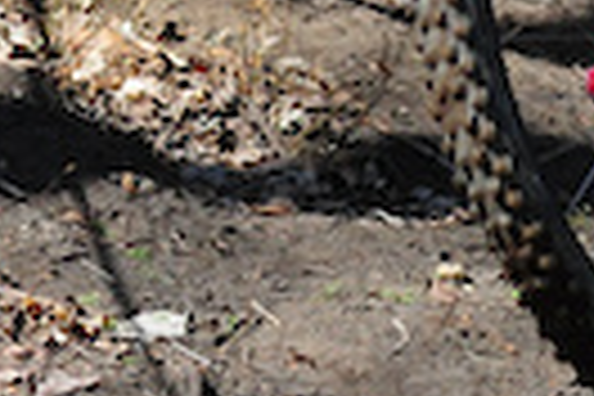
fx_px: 10493
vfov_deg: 2.2
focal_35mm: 636
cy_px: -110
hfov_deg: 3.2
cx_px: 621
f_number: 7.1
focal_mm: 70
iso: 800
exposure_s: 1/1250
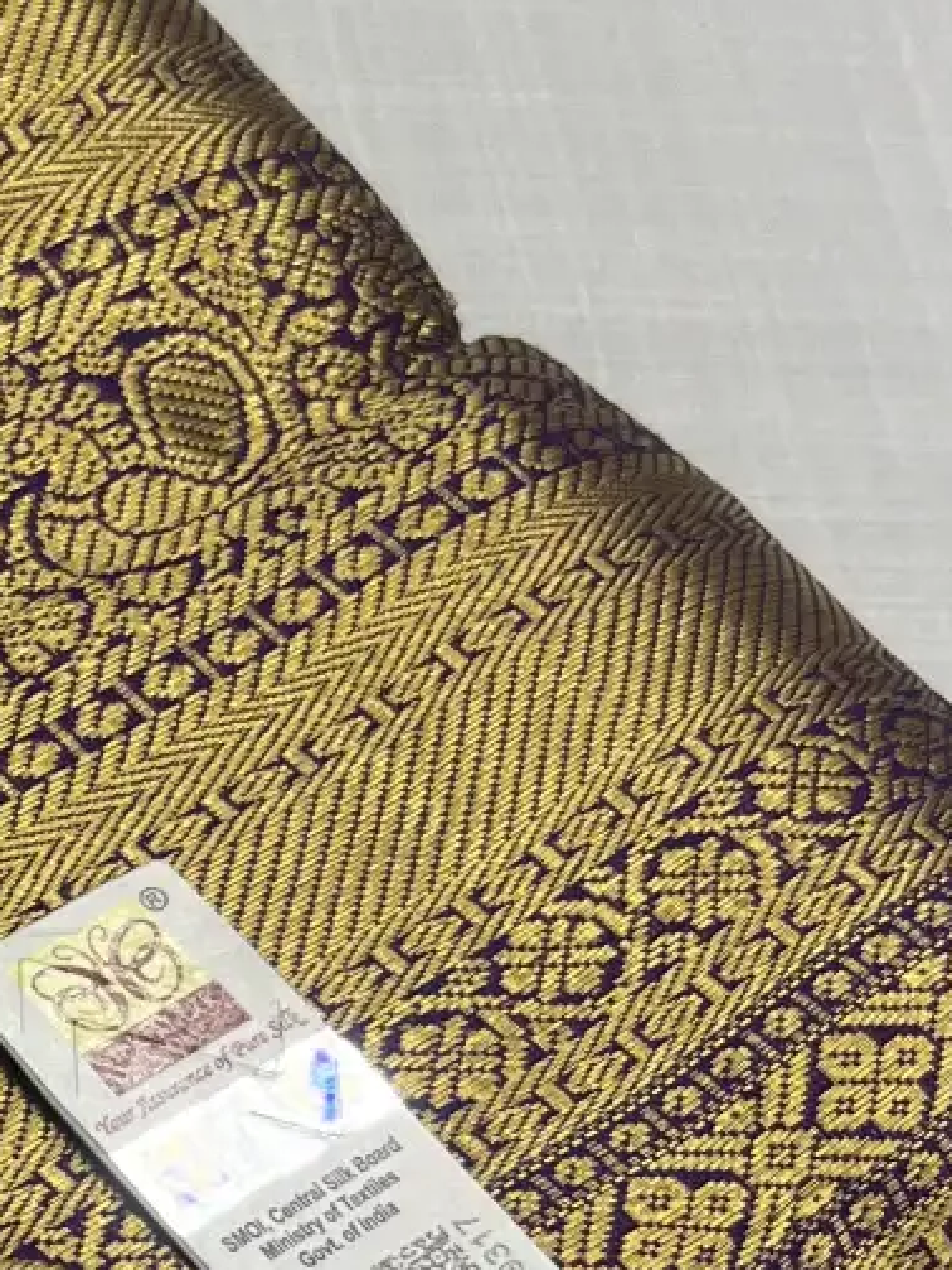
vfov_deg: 17.8
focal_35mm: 110
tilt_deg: -60.7
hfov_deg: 12.5
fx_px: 4034
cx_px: -627
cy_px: 974
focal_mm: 5.1
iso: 40
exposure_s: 1/167
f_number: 1.6
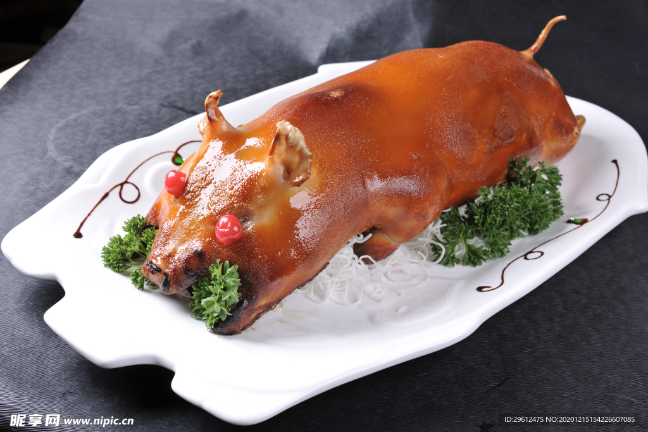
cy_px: 216
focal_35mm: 50
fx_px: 900
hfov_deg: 39.6
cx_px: 324
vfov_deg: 27.0
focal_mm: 50
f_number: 11
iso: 100
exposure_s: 1/125
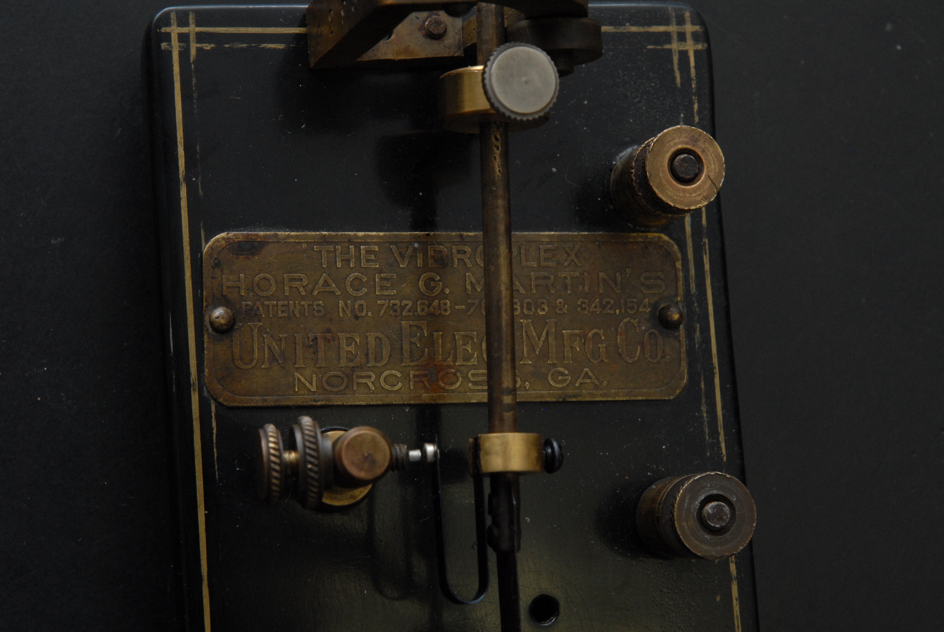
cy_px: 316
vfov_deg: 13.1
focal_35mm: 105
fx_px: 2757
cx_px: 472
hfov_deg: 19.4
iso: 640
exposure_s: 1/80
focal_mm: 70
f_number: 11
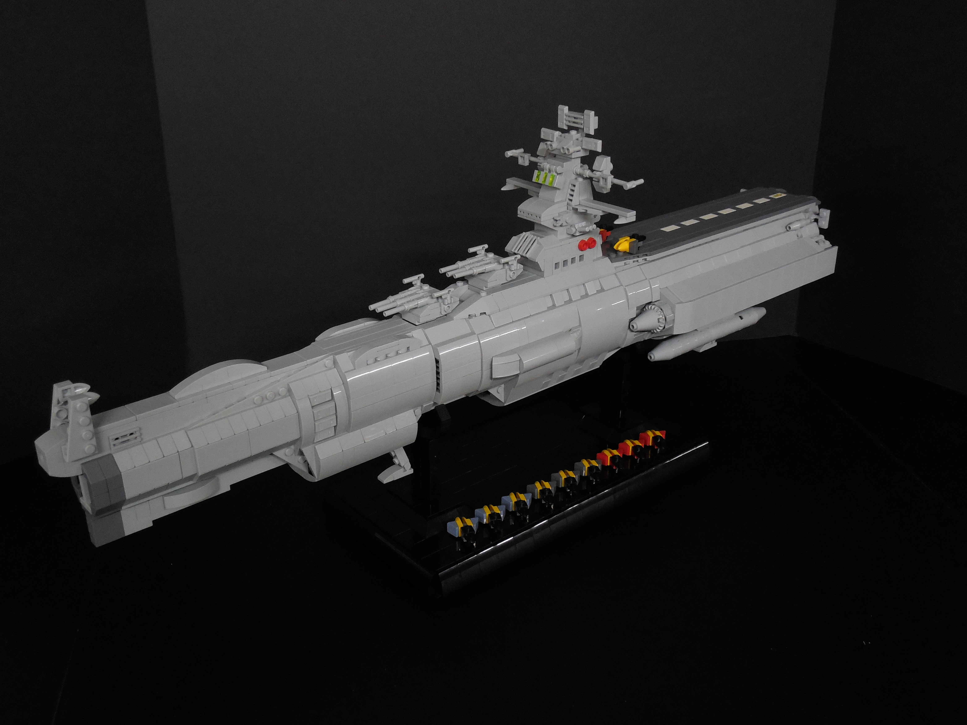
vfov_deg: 40.7
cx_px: 484
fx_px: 978
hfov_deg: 52.6
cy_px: 362
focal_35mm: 35
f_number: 3.7
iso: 400
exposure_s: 1/15
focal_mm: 6.3
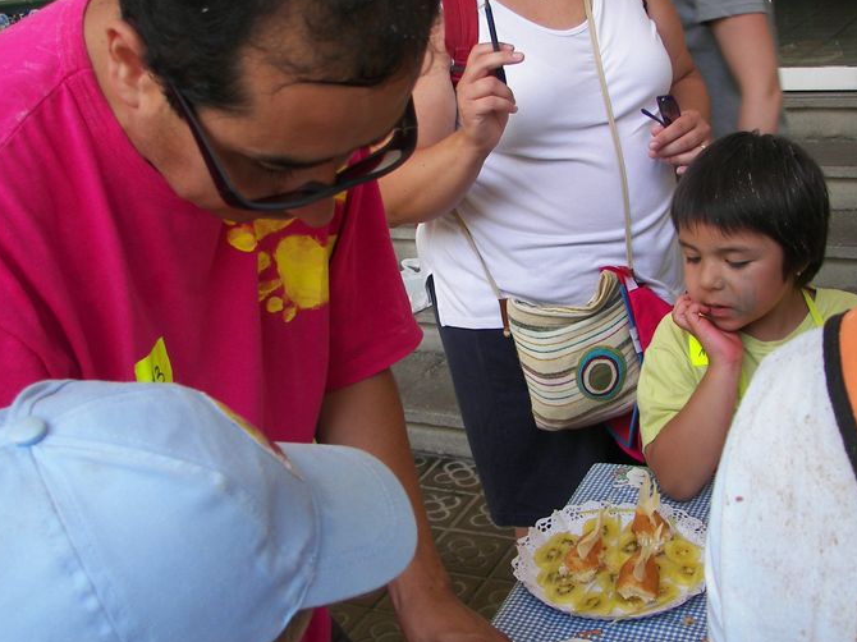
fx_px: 1064
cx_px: 455
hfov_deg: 43.8
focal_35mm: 43
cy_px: 275
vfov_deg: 33.5
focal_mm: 6
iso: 50
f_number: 2.8
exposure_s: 1/80
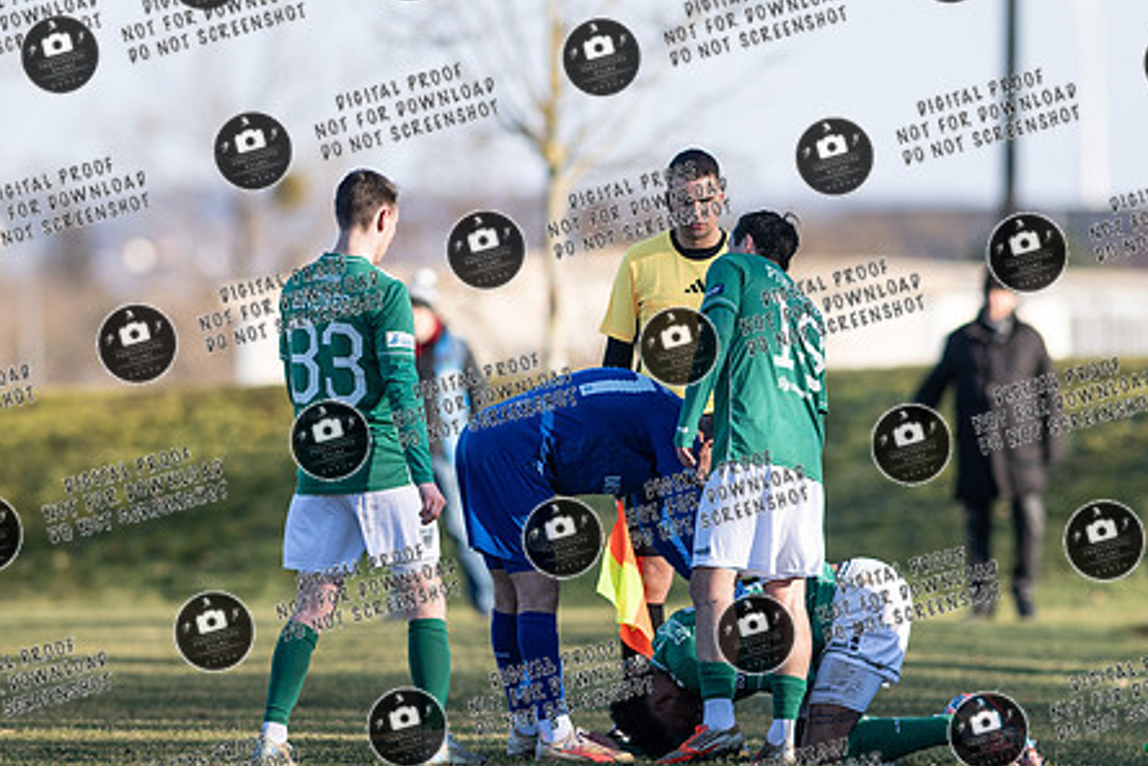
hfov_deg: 3.1
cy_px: 553
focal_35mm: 674
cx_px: 639
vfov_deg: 2.0
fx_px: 21491
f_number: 3.2
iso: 220
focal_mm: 300
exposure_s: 1/1600
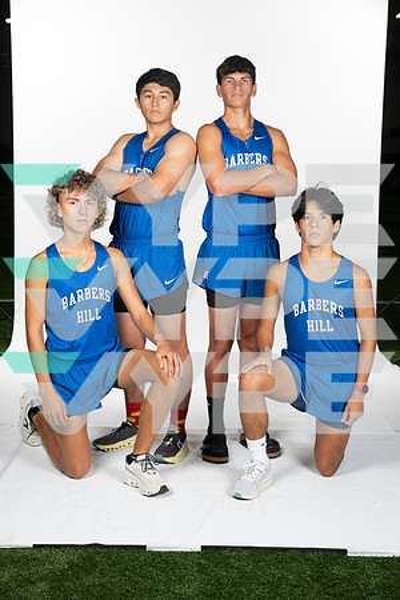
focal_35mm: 55
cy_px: 300
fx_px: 917
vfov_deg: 36.2
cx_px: 200
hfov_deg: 24.6
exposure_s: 1/400
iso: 250
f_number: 7.1
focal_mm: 55
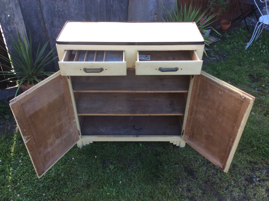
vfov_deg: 44.1
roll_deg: +0.3
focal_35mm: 32
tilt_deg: -36.8
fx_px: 248
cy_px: 100
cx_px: 134
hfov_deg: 56.9
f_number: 2.4
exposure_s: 1/118
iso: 32
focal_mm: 3.3
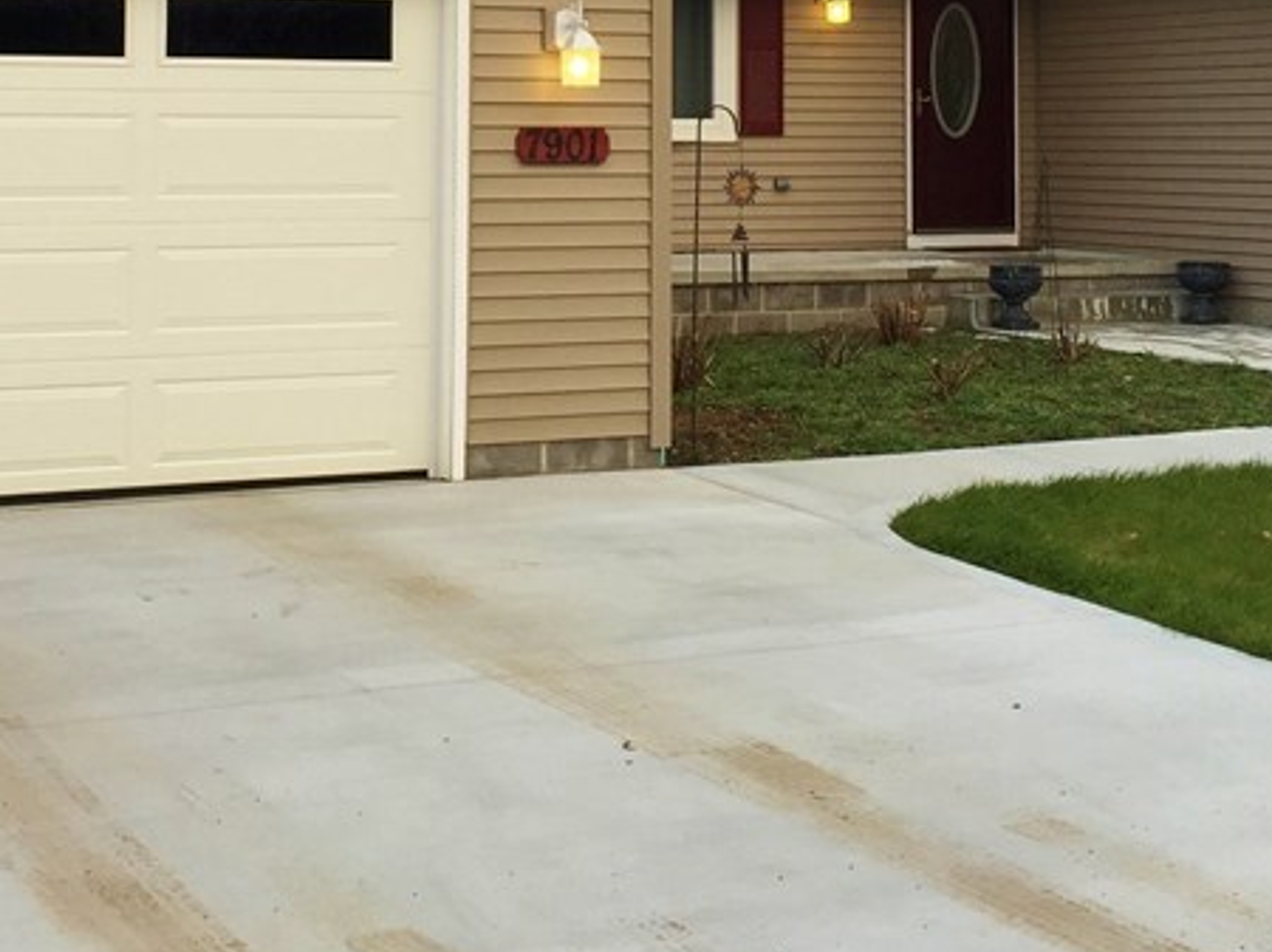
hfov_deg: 29.4
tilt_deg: +2.7
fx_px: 2424
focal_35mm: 66
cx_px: 565
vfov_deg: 21.6
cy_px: 34
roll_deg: -0.1
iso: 32
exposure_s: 1/120
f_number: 2.2
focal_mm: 4.15
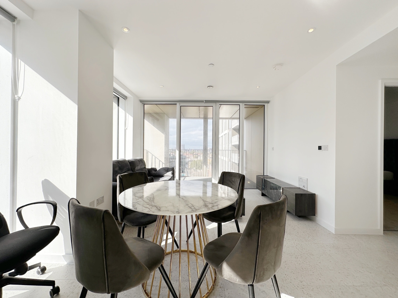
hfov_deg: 102.1
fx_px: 161
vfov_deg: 85.7
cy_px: 149
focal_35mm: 14
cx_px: 199
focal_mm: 2.22
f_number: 2.2
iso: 40
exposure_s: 1/729
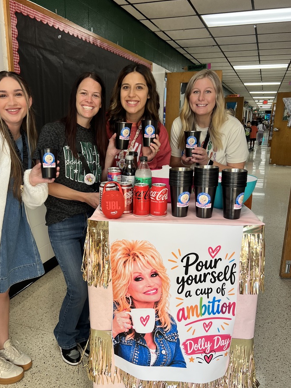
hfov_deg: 46.7
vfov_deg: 59.9
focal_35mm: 30
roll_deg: +0.1
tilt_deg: -13.5
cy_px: 203
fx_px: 336
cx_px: 130
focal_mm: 5.7
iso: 80
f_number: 1.5
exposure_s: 1/120
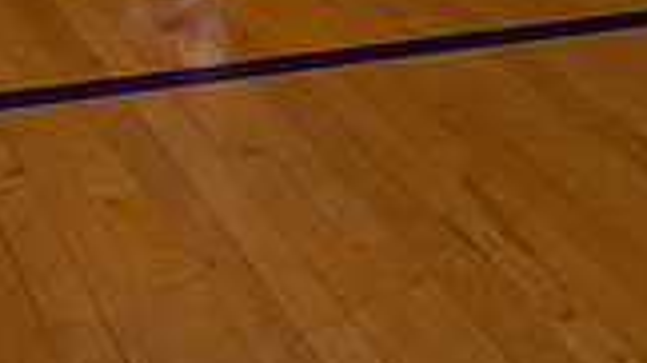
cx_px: 208
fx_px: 1646
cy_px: -499
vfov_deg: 10.8
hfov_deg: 22.1
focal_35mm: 96
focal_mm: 33
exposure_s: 1/125
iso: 200
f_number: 5.6
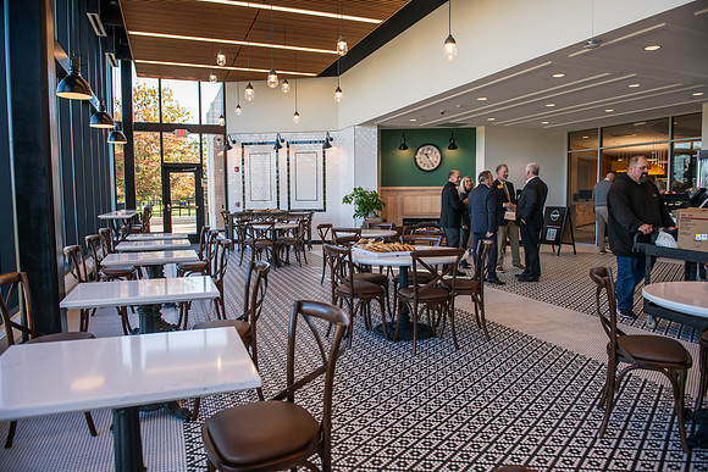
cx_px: 354
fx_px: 472
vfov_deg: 53.2
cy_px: 236
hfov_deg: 73.7
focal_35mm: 24
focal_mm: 24
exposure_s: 1/500
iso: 500
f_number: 3.5
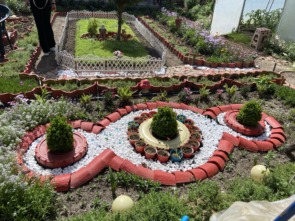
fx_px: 222
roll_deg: -5.4
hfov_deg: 67.3
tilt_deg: -31.6
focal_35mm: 26
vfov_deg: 53.1
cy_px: 110
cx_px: 148
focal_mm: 4.25
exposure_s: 1/3300
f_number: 1.8
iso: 32
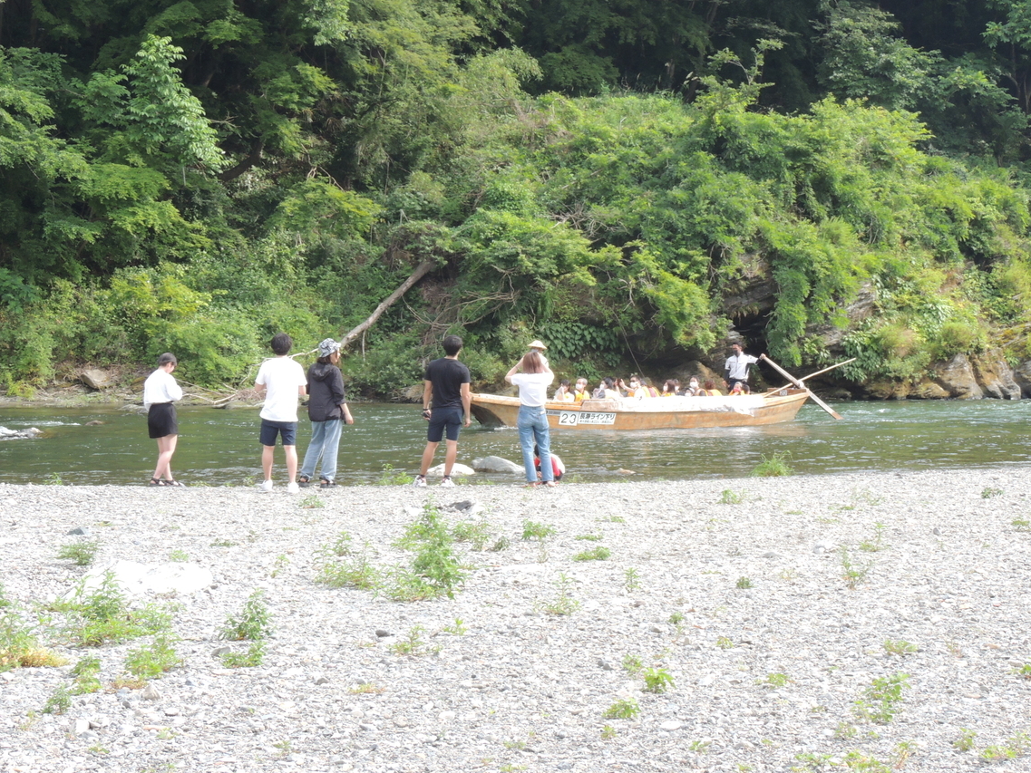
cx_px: 528
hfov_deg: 20.6
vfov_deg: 15.6
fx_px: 2830
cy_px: 386
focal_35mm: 95
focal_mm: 16
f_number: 6.4
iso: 200
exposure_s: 1/160
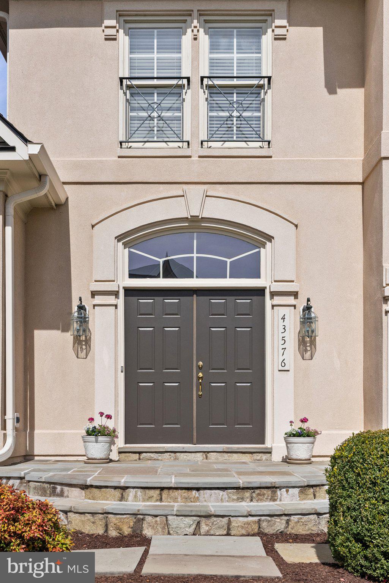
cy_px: 292
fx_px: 567
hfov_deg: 37.9
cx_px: 194
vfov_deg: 54.4
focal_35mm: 35
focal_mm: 35
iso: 640
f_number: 8
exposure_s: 1/3200
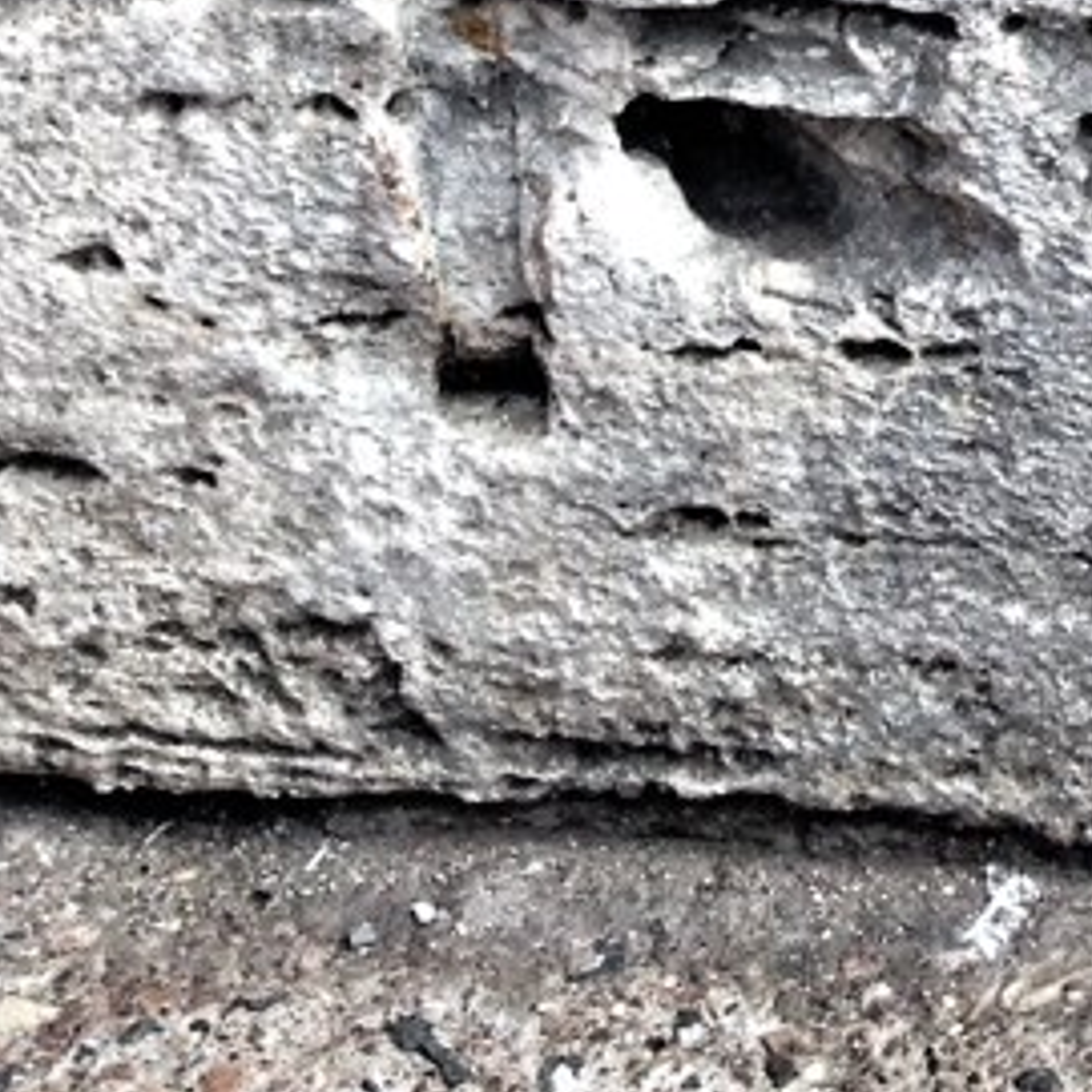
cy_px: -1801
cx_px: 2011
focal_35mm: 186
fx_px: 6638
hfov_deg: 9.0
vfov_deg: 8.4
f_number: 2.4
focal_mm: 4.28
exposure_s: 1/228
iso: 64
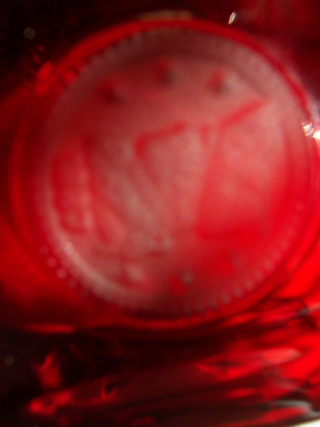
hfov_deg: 38.7
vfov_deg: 50.1
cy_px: 214
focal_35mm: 37
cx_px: 160
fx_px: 456
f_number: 5.6
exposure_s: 1/125
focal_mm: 5.6
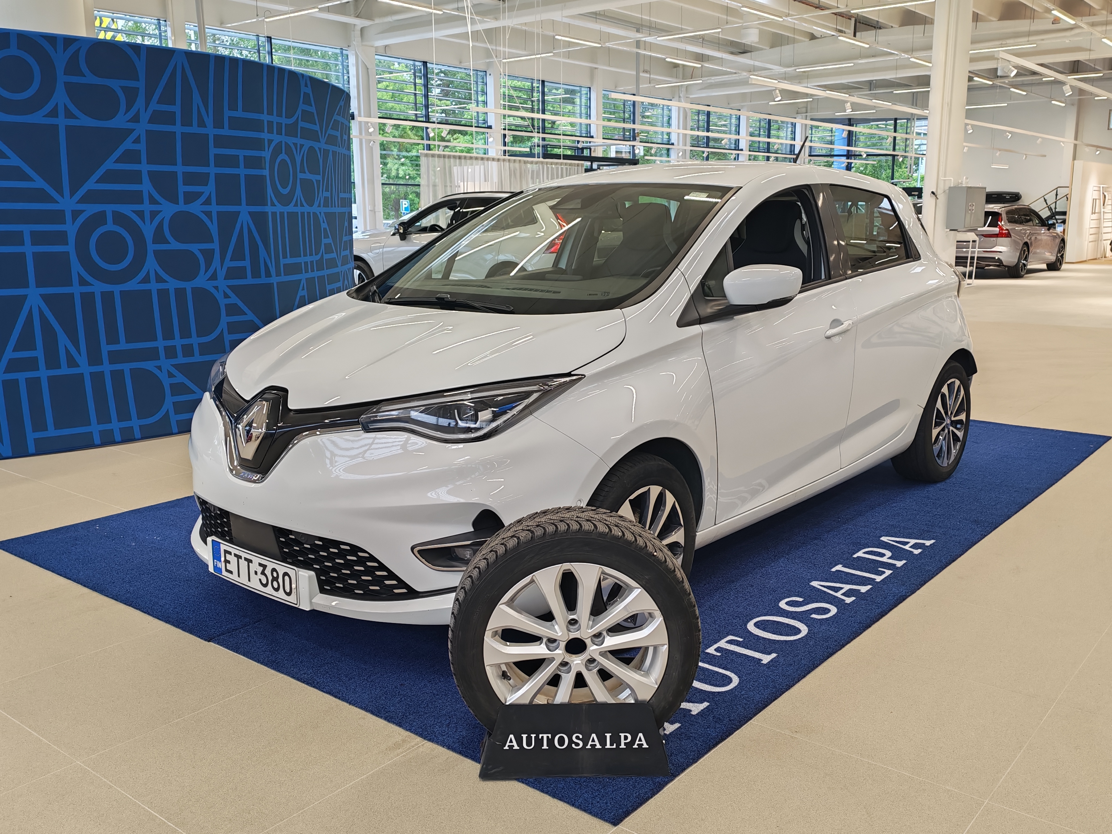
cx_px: 556
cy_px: 417
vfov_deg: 44.2
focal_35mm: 32
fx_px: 1028
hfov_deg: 56.8
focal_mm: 6.12
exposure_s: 1/100
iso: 333
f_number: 1.9
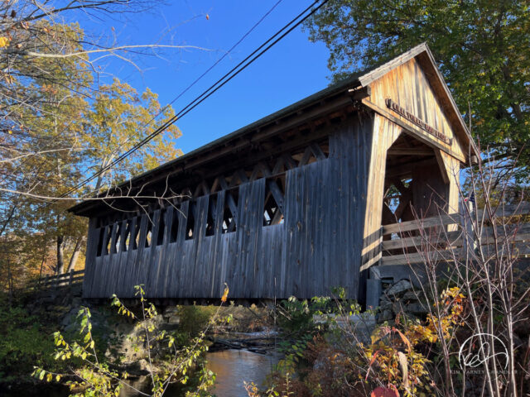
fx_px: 398
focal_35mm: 26
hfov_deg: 67.3
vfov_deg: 53.1
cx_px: 265
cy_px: 198
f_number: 1.5
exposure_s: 1/1019
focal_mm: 5.7
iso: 50
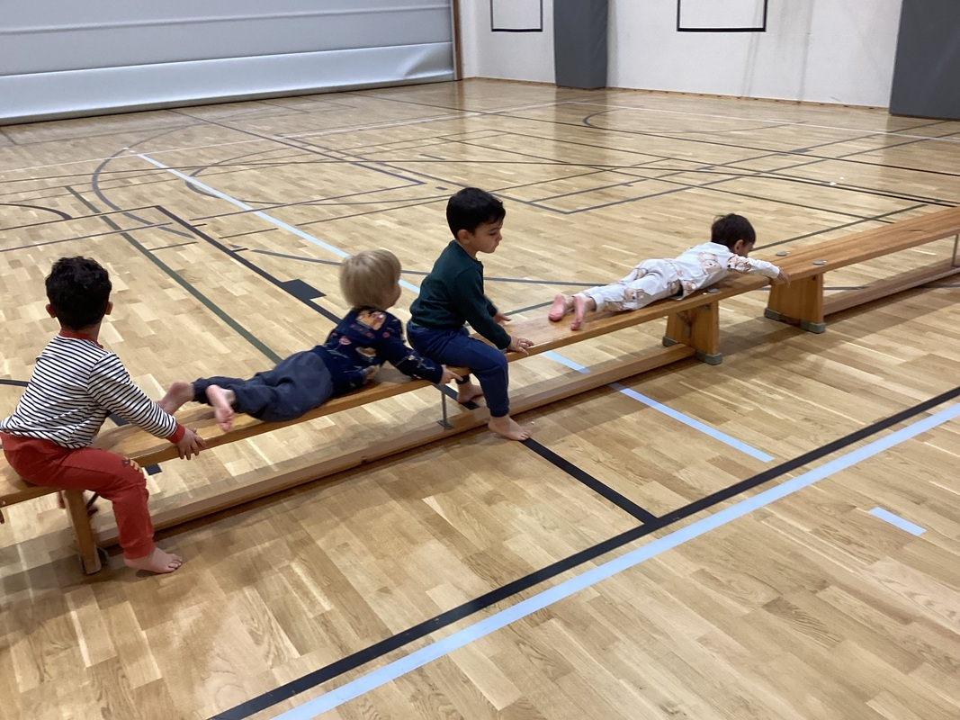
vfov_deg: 45.4
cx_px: 480
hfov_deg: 58.4
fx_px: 860
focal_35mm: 31
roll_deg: +4.2
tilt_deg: -23.9
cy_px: 360
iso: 125
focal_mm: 3.3
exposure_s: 1/60
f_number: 2.4
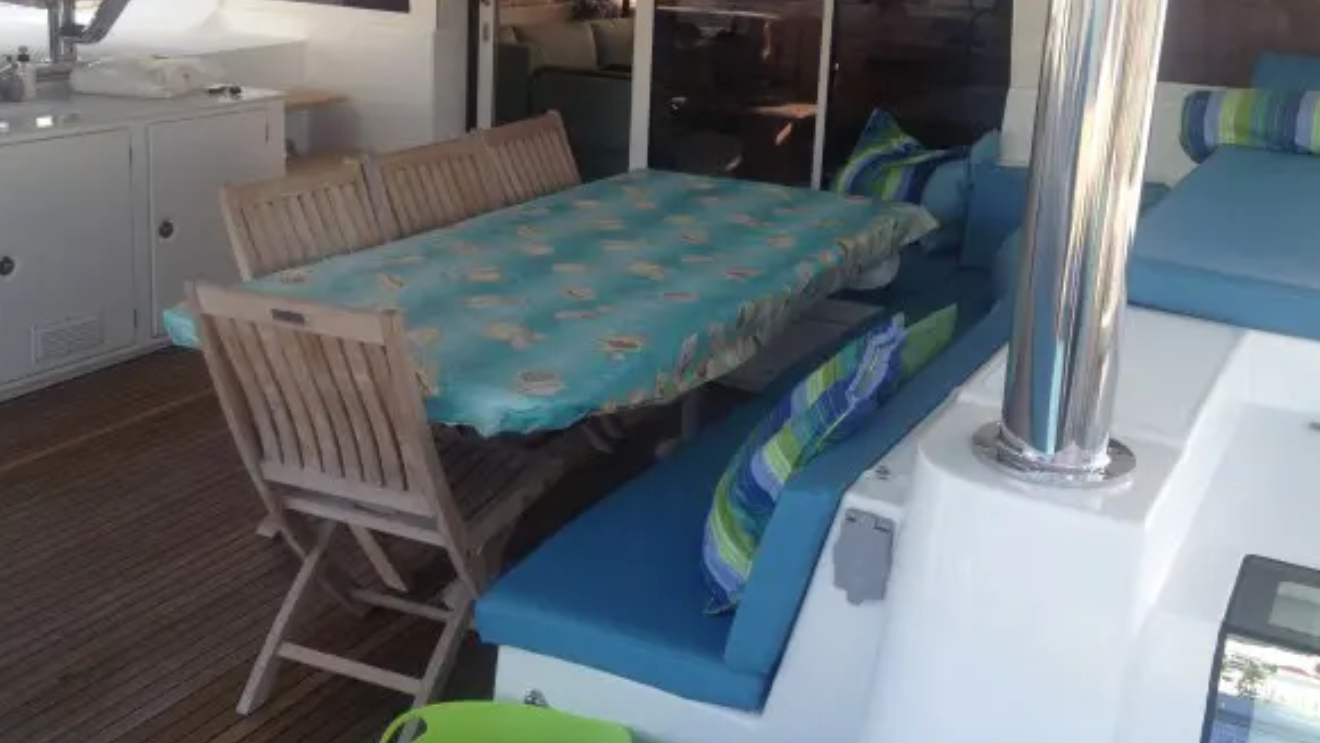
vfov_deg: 28.0
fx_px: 1470
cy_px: 209
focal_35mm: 42
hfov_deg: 48.4
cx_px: 663
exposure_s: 1/307
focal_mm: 4.28
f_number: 2.4
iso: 50
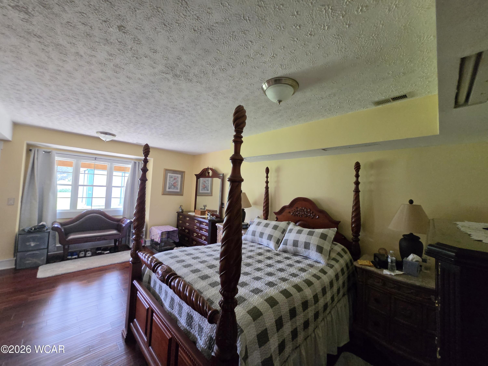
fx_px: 183
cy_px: 183
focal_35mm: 13
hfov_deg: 106.2
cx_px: 244
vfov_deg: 89.9
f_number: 2.2
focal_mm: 1.7
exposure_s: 1/60
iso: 400
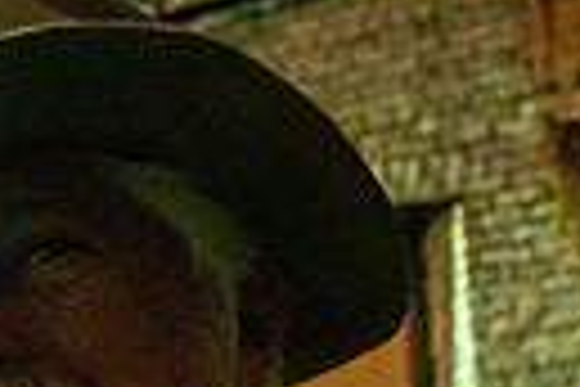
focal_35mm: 63
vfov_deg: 19.5
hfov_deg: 30.3
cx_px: 40
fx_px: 1015
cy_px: 533
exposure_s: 1/100
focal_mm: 14
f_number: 2.8
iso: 4000
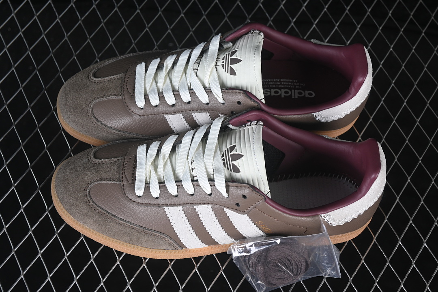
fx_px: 912
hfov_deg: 27.0
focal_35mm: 75
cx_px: 219
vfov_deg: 18.2
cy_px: 146
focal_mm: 50
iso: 160
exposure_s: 1/60
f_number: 6.3
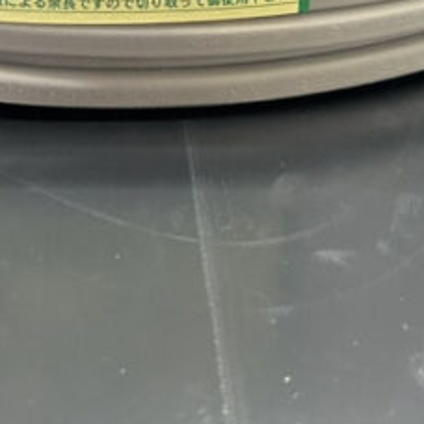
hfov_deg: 16.7
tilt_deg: -16.2
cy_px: -277
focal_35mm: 103
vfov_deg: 15.2
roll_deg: -2.1
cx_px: 73
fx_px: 1427
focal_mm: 5.7
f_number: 1.5
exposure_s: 1/50
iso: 160
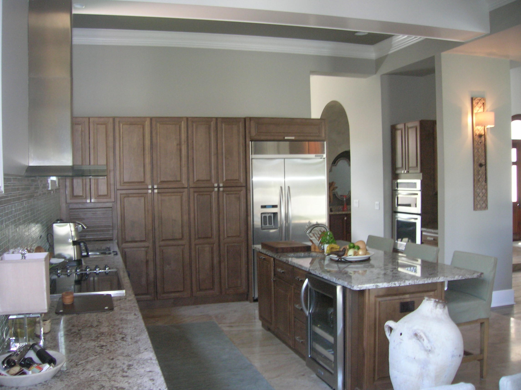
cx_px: 260
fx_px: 511
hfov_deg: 54.0
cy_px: 195
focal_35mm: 34
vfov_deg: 41.7
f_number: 2.9
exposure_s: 1/24.3
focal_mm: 5.7
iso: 146
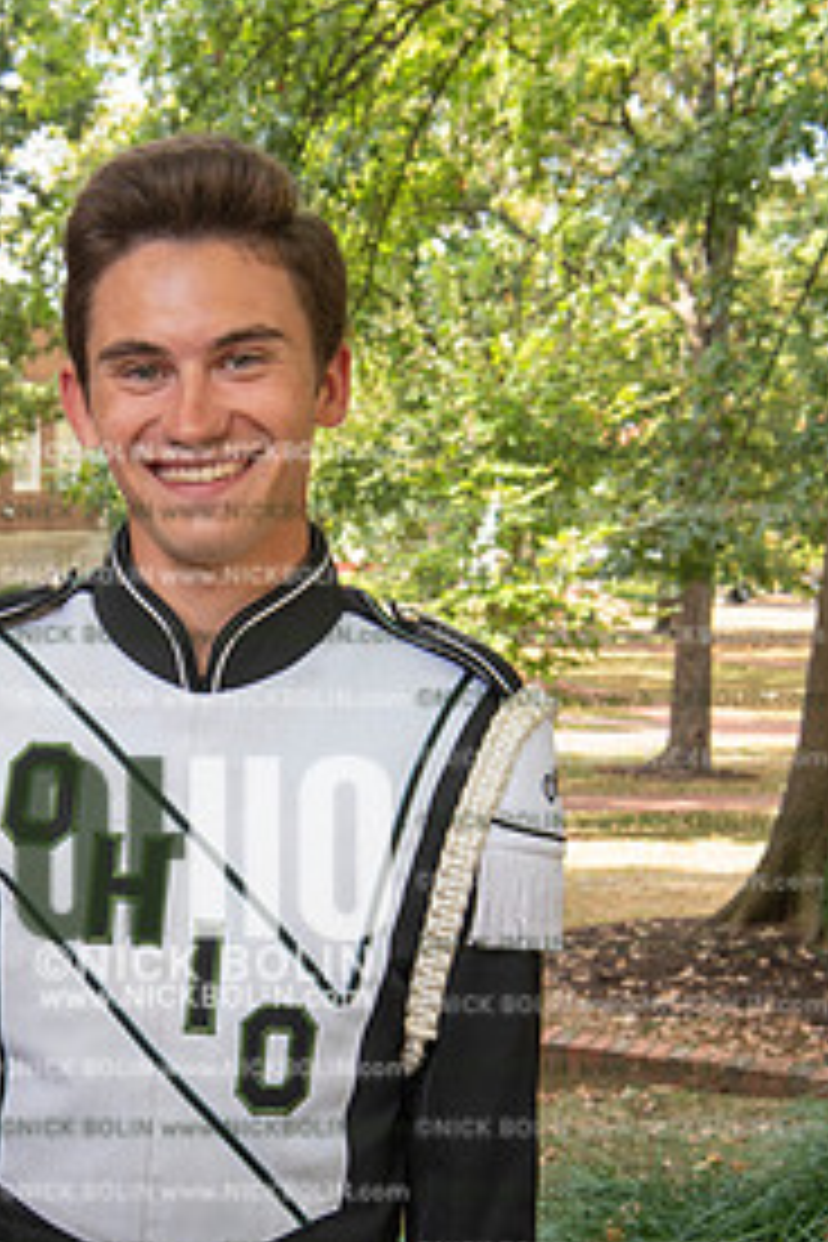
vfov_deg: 32.0
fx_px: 2139
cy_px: 882
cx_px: 202
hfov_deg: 21.7
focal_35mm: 62
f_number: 8
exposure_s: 1/100
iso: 500
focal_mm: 38
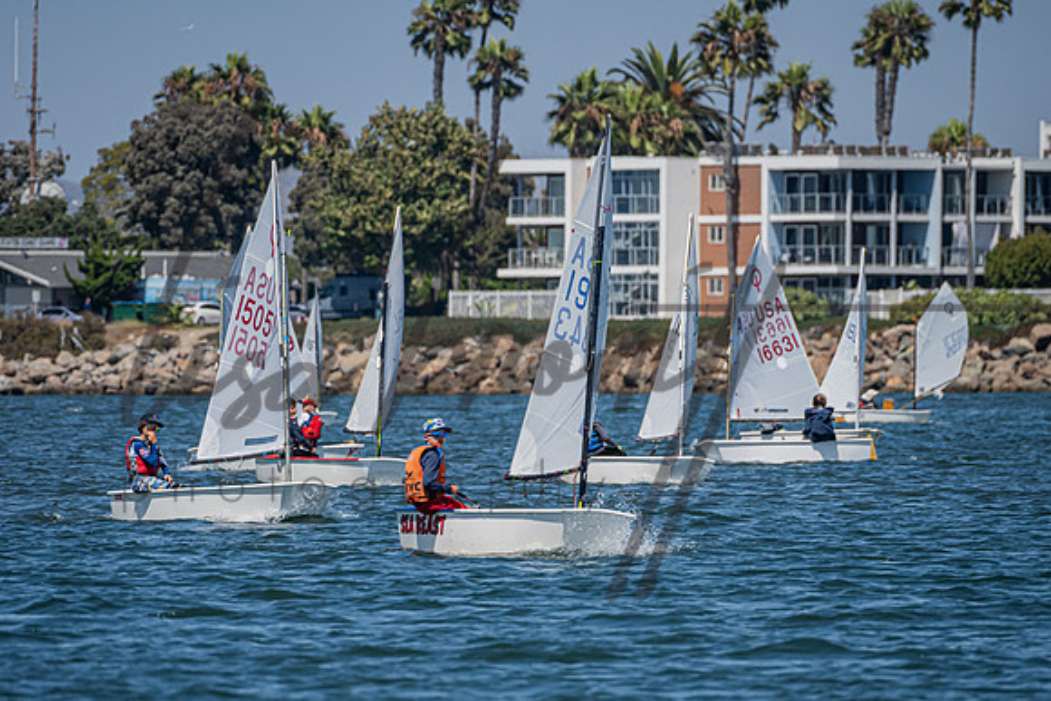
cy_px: 461
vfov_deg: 2.8
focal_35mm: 492
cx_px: 498
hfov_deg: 4.2
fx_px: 14375
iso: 250
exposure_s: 1/1000
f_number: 8
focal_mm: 360
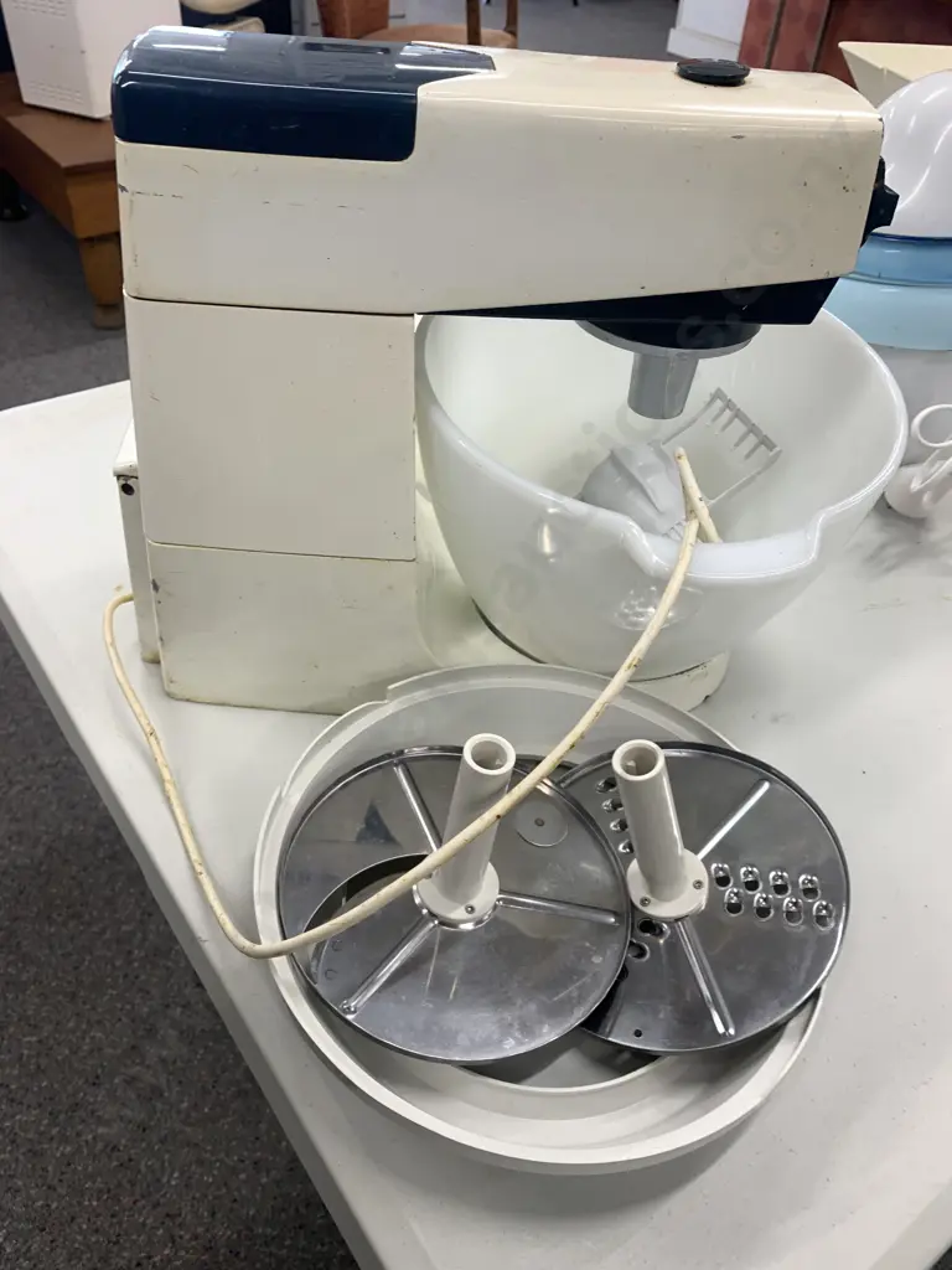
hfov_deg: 53.1
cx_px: 476
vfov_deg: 67.3
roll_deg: -3.1
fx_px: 953
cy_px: 635
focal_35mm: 26
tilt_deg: -41.2
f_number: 1.8
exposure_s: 1/100
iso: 64
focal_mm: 4.25
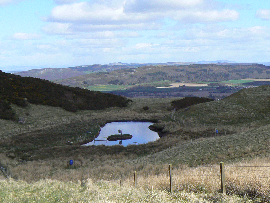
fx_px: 515
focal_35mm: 66
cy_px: 104
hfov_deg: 29.4
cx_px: 134
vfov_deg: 22.3
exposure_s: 1/640
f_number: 8
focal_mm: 7.9
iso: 200
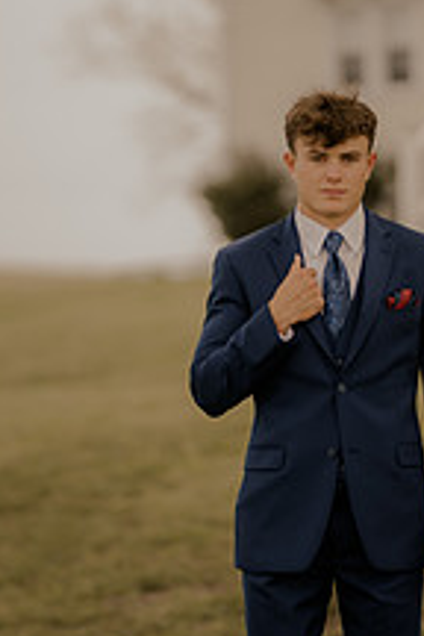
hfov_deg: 7.8
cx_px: 244
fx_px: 3127
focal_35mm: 177
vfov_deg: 11.6
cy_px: 303
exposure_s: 1/1600
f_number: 1.4
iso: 64
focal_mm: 85
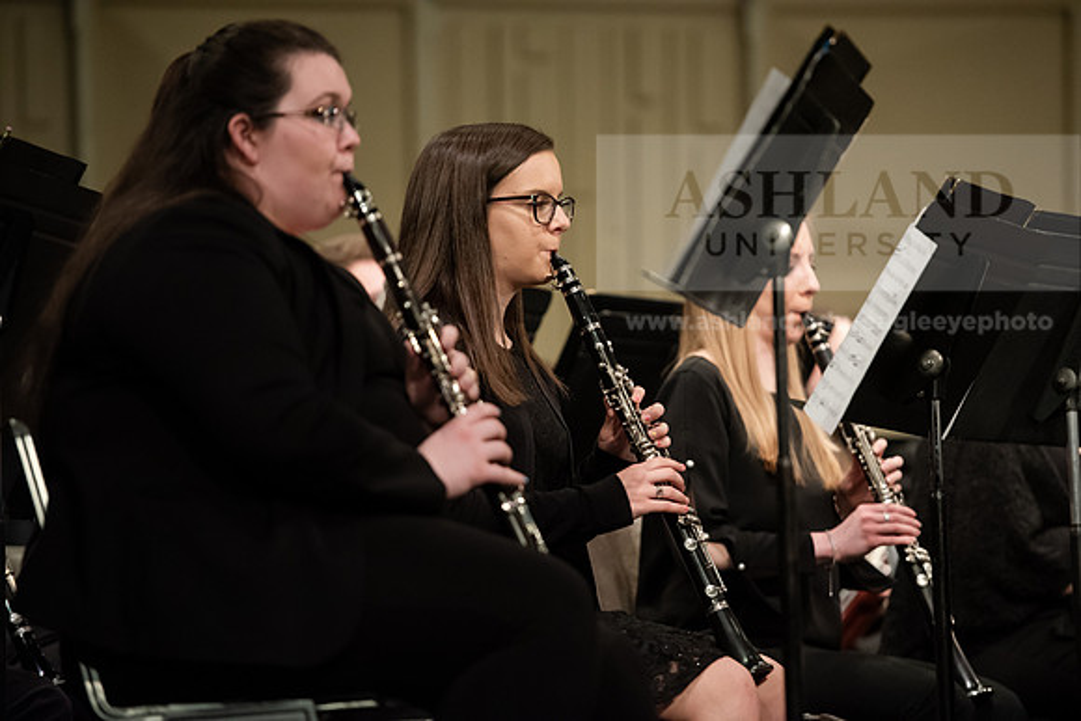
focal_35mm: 170
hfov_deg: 12.1
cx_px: 540
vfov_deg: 8.1
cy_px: 360
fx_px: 5106
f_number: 3.2
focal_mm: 170
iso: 3200
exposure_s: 1/200
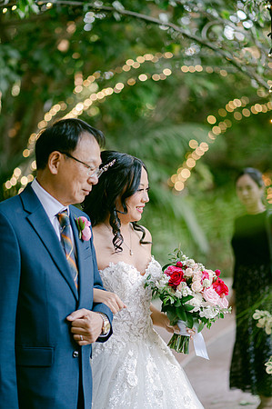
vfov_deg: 23.9
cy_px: 204
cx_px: 136
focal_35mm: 85
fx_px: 965
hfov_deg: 16.0
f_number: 2
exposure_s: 1/200
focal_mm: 85
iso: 800
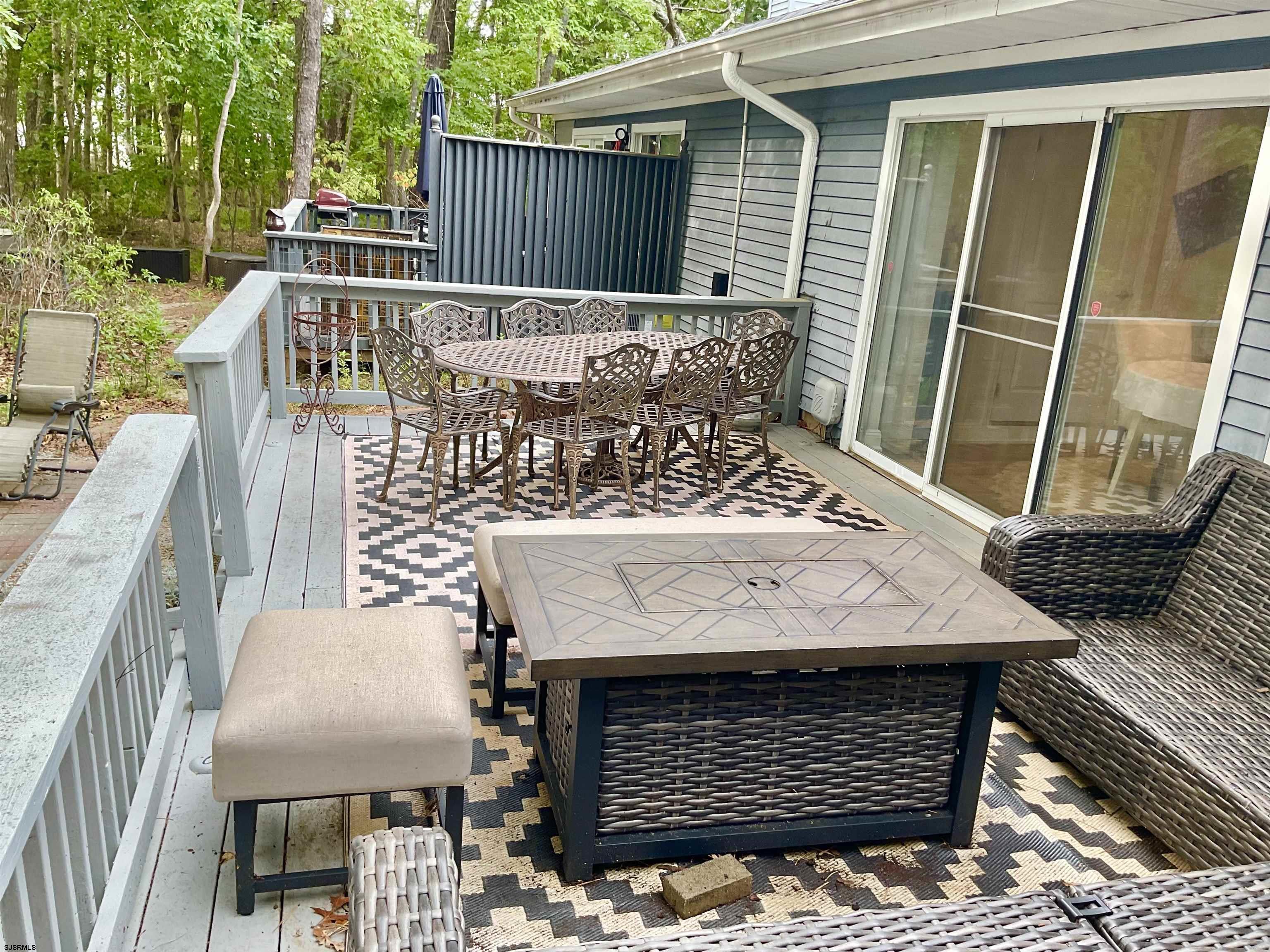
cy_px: 476
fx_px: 1064
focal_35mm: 29
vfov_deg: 48.2
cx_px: 635
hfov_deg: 61.7
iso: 32
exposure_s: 1/120
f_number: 1.8
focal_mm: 3
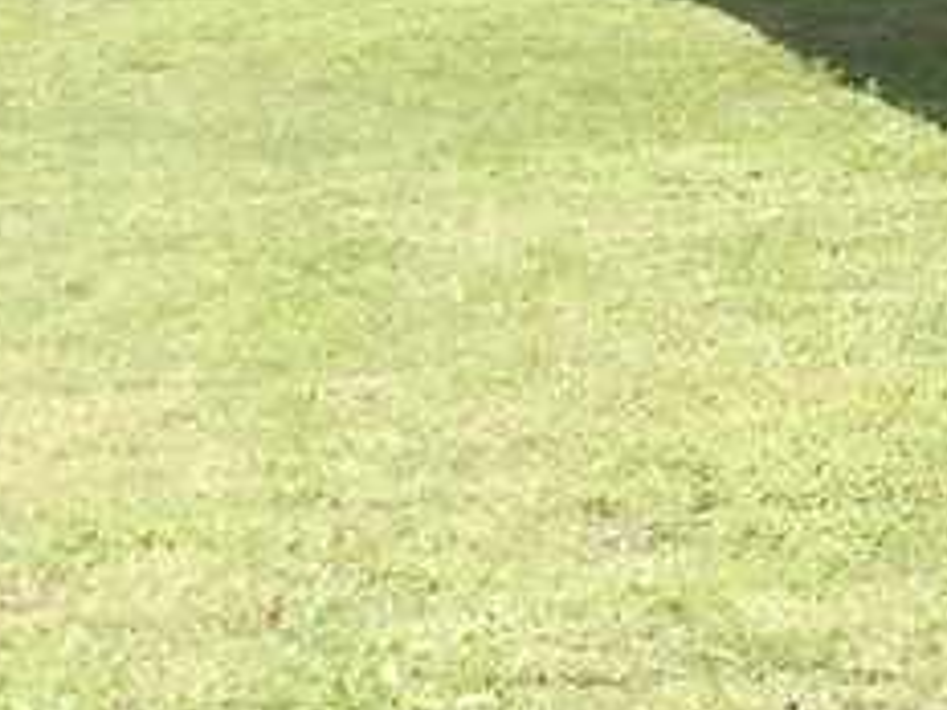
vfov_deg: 6.0
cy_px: -351
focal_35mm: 243
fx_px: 6648
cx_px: 2090
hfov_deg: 7.7
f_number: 3.5
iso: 80
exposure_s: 1/320
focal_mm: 6
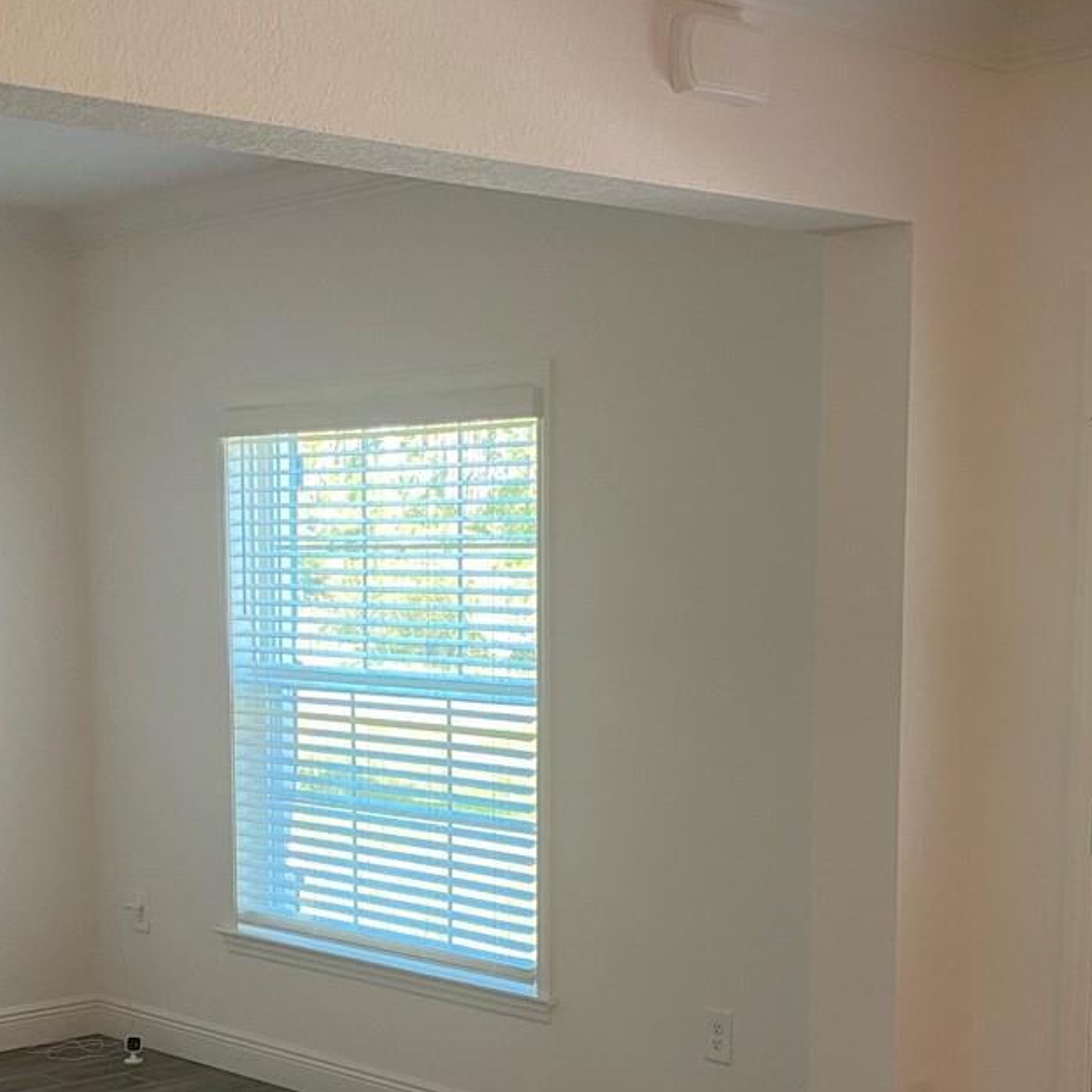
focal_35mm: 59
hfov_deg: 29.0
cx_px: 482
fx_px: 2106
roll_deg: +0.5
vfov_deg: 28.7
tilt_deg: -6.2
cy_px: 808
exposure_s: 1/60
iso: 100
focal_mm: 4.25
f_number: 1.8
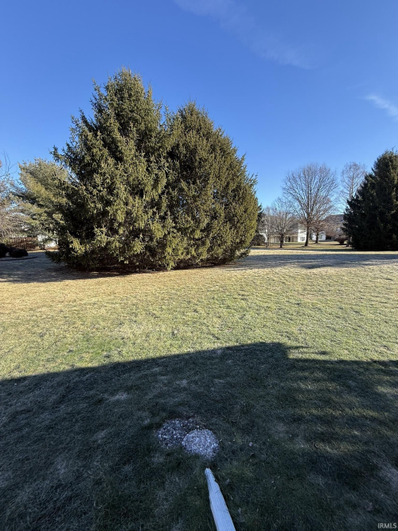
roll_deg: +0.9
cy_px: 266
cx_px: 199
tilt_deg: -5.7
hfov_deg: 85.7
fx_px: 215
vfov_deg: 102.1
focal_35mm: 14
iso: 50
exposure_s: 1/475
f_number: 2.2
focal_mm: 2.22
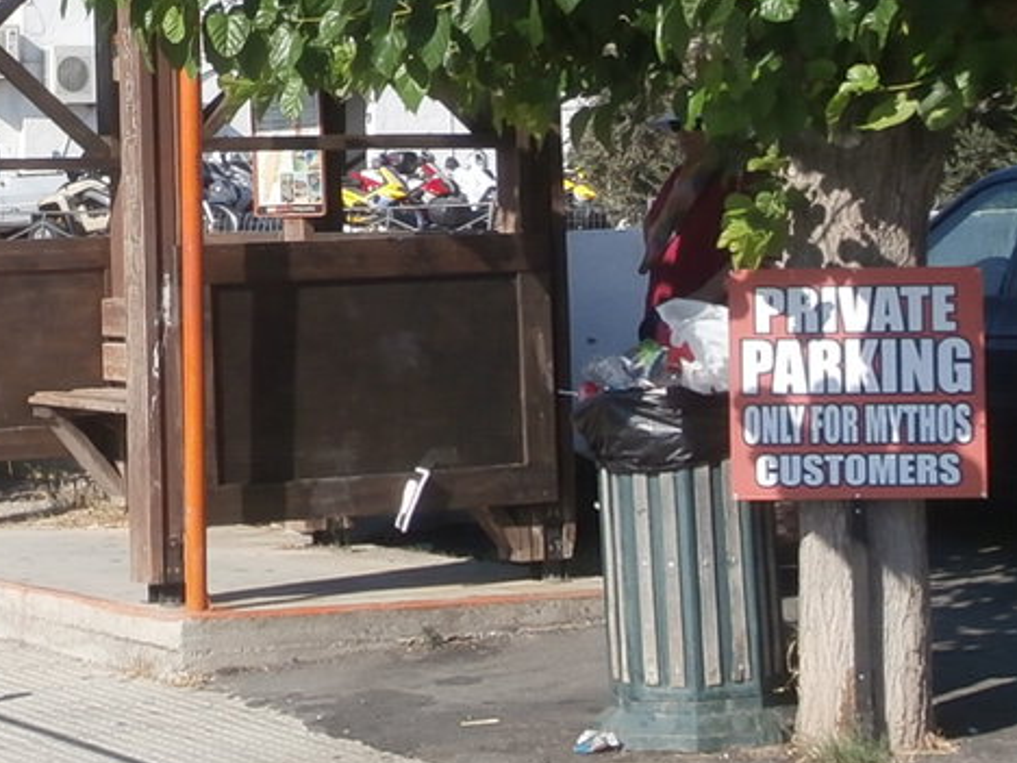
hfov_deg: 15.0
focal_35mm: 130
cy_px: 200
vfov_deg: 11.4
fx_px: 3819
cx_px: 109
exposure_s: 1/640
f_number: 3.9
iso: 100
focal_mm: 6.67
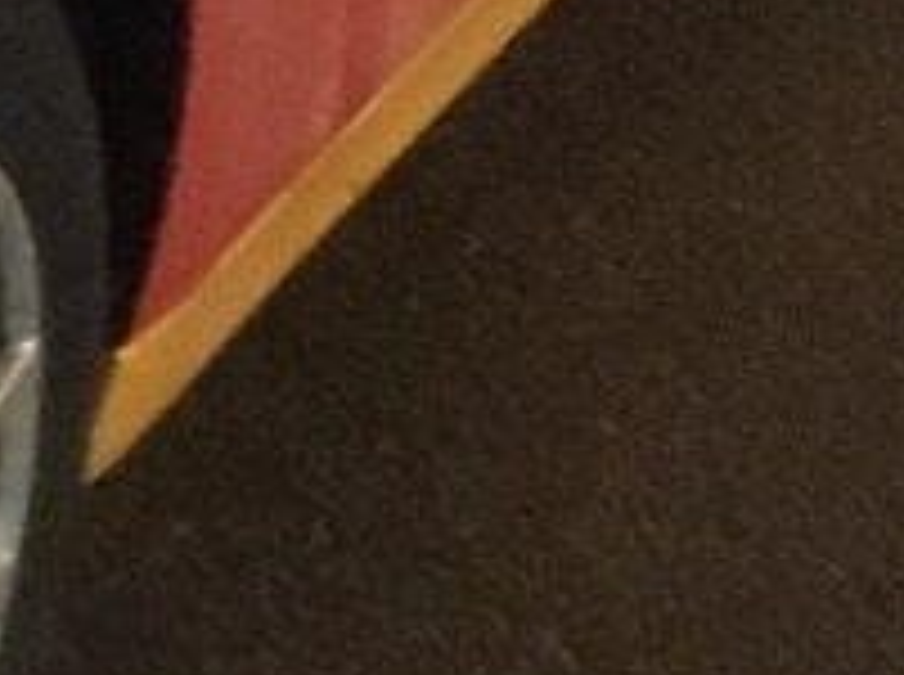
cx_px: -1228
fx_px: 4901
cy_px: -236
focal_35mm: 188
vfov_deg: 7.8
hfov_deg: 9.4
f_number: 2.2
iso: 2000
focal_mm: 4.15
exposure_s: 1/17
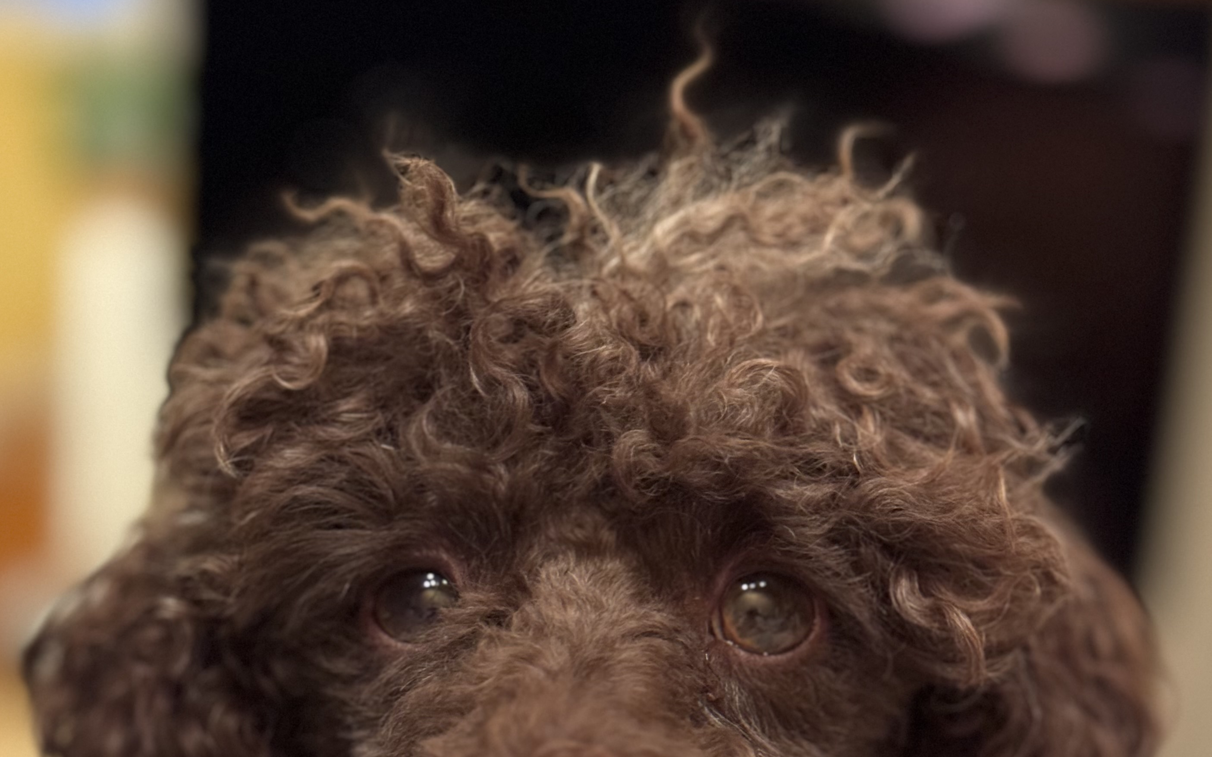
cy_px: 833
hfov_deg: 28.2
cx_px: 604
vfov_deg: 17.3
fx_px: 2411
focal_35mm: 73
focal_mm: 6.76
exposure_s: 1/20
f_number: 1.78
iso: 800
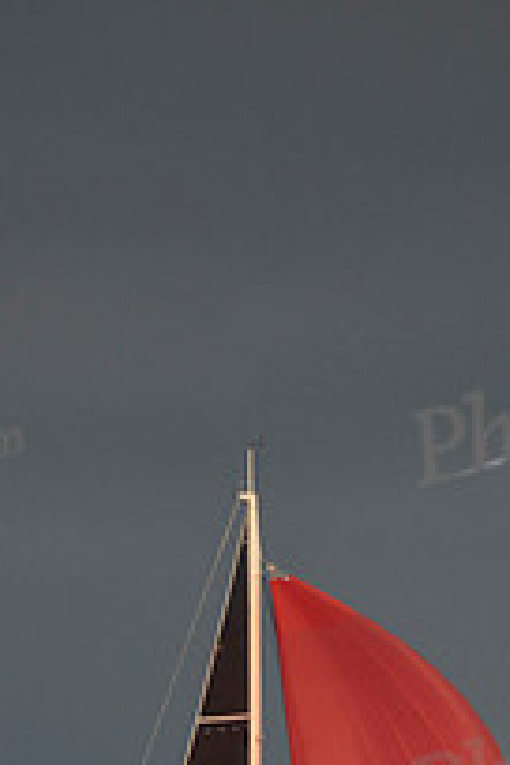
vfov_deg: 1.8
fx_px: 24223
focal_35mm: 1140
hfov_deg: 1.2
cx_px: 219
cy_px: 982
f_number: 4
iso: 280
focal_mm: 400
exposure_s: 1/5000
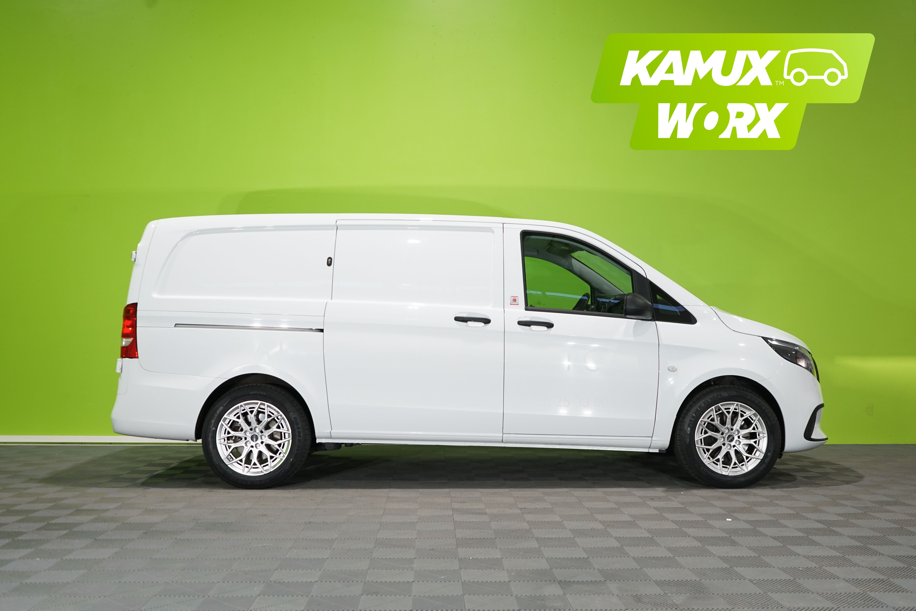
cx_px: 458
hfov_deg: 55.8
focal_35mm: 34
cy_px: 306
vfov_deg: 38.9
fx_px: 865
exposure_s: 1/30
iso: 800
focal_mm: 34
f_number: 5.6
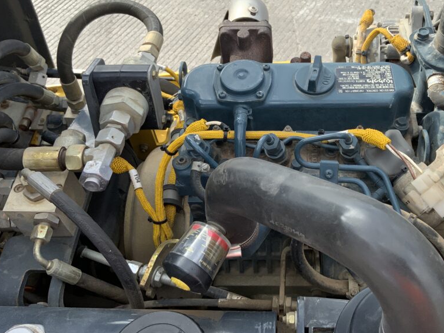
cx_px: 283
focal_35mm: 39
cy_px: 121
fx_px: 500
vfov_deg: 36.6
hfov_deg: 47.3
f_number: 1.8
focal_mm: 3
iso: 16
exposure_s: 1/435
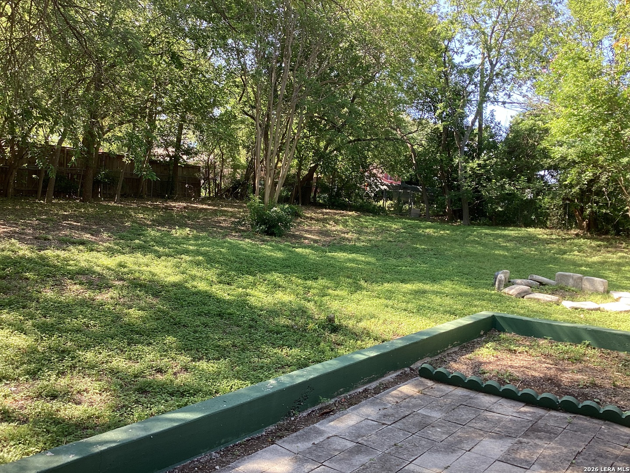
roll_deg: -1.1
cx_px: 315
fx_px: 564
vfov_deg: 45.4
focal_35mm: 31
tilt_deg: -2.1
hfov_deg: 58.4
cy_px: 236
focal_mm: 3.3
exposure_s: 1/100
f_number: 2.4
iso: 32
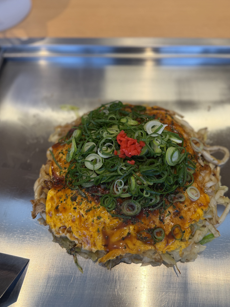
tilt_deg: -58.5
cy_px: 137
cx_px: 130
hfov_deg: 46.7
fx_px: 266
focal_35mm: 30
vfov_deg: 59.8
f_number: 1.78
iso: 80
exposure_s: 1/230
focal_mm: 6.76
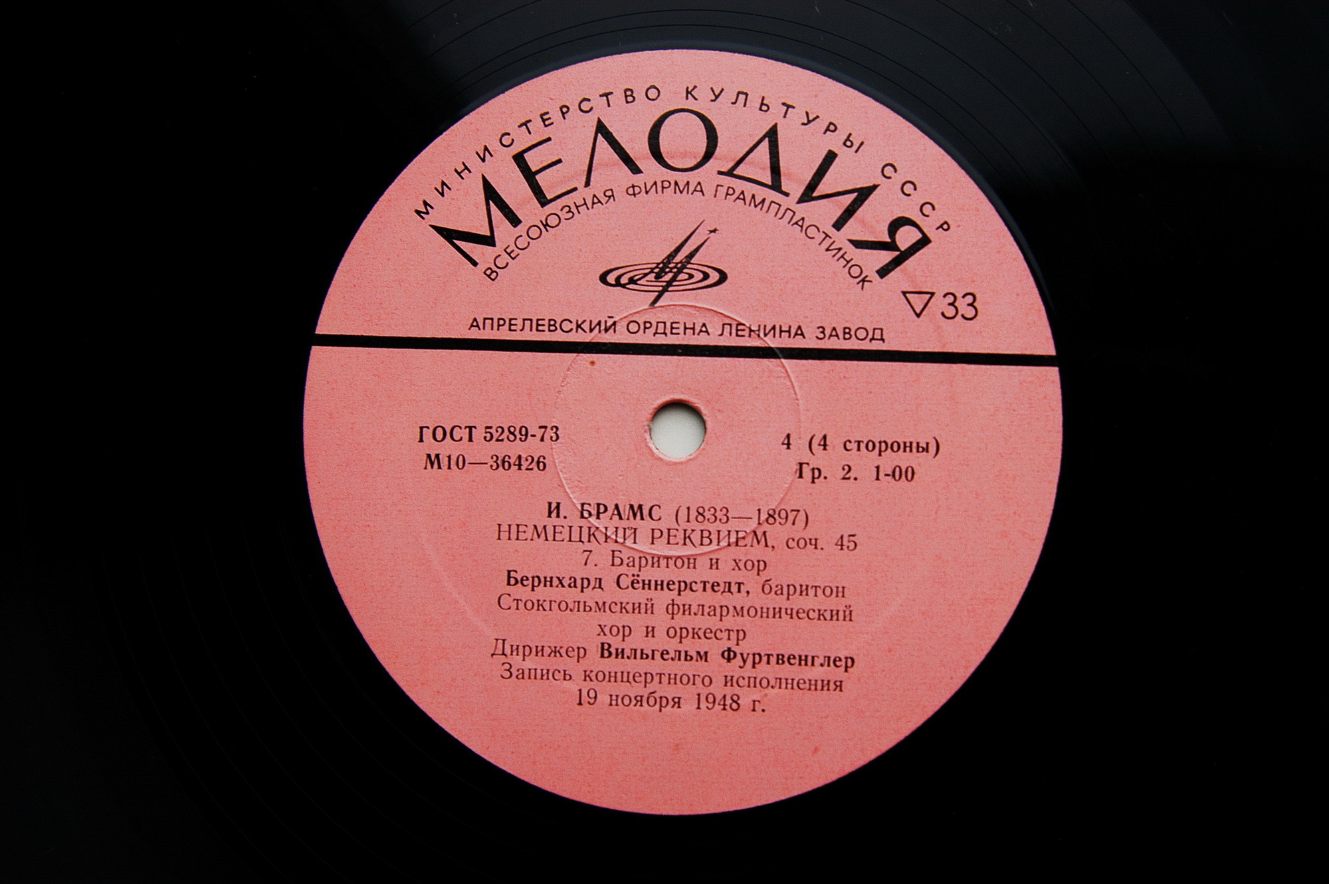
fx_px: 1936
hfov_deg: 37.9
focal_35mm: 52
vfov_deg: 25.7
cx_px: 664
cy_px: 442
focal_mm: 35
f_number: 4.5
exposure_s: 1/80
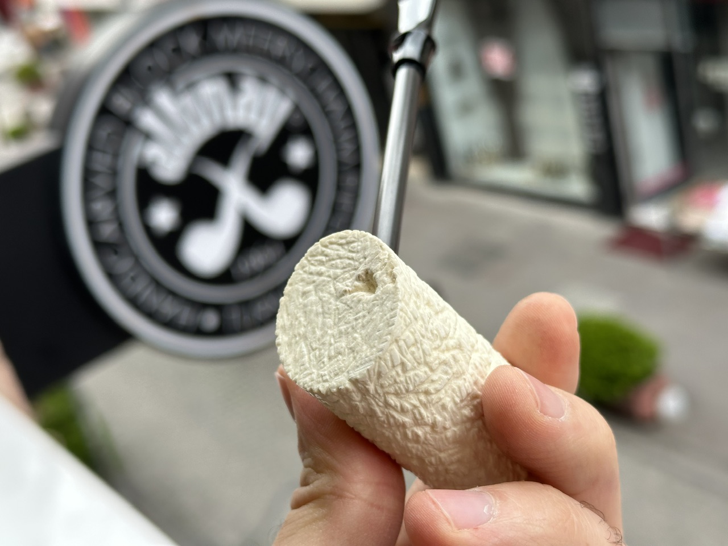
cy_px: 273
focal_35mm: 48
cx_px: 364
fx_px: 1009
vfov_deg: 30.3
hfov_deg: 39.7
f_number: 1.78
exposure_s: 1/953
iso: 64
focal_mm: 6.86
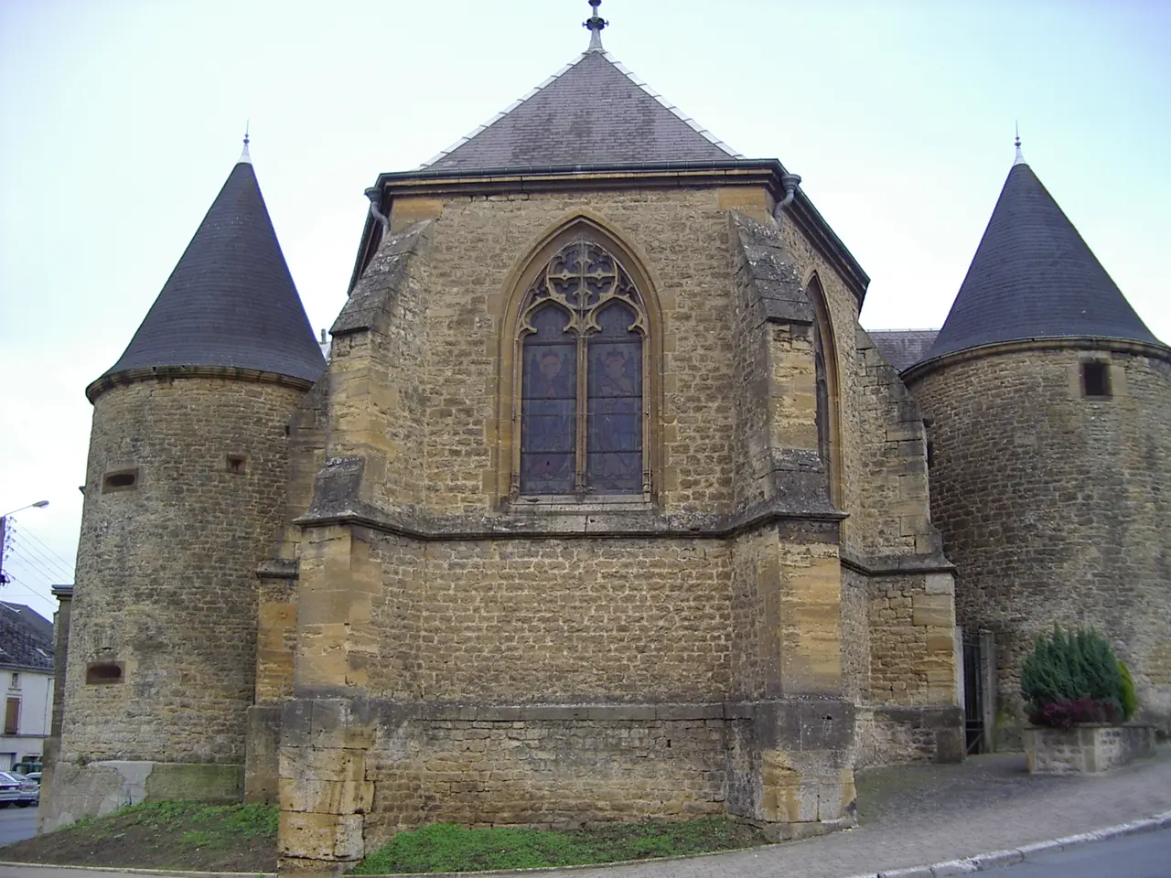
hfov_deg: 49.0
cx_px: 586
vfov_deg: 37.7
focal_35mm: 38
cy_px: 439
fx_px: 1285
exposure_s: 1/250
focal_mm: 5.8
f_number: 2.6
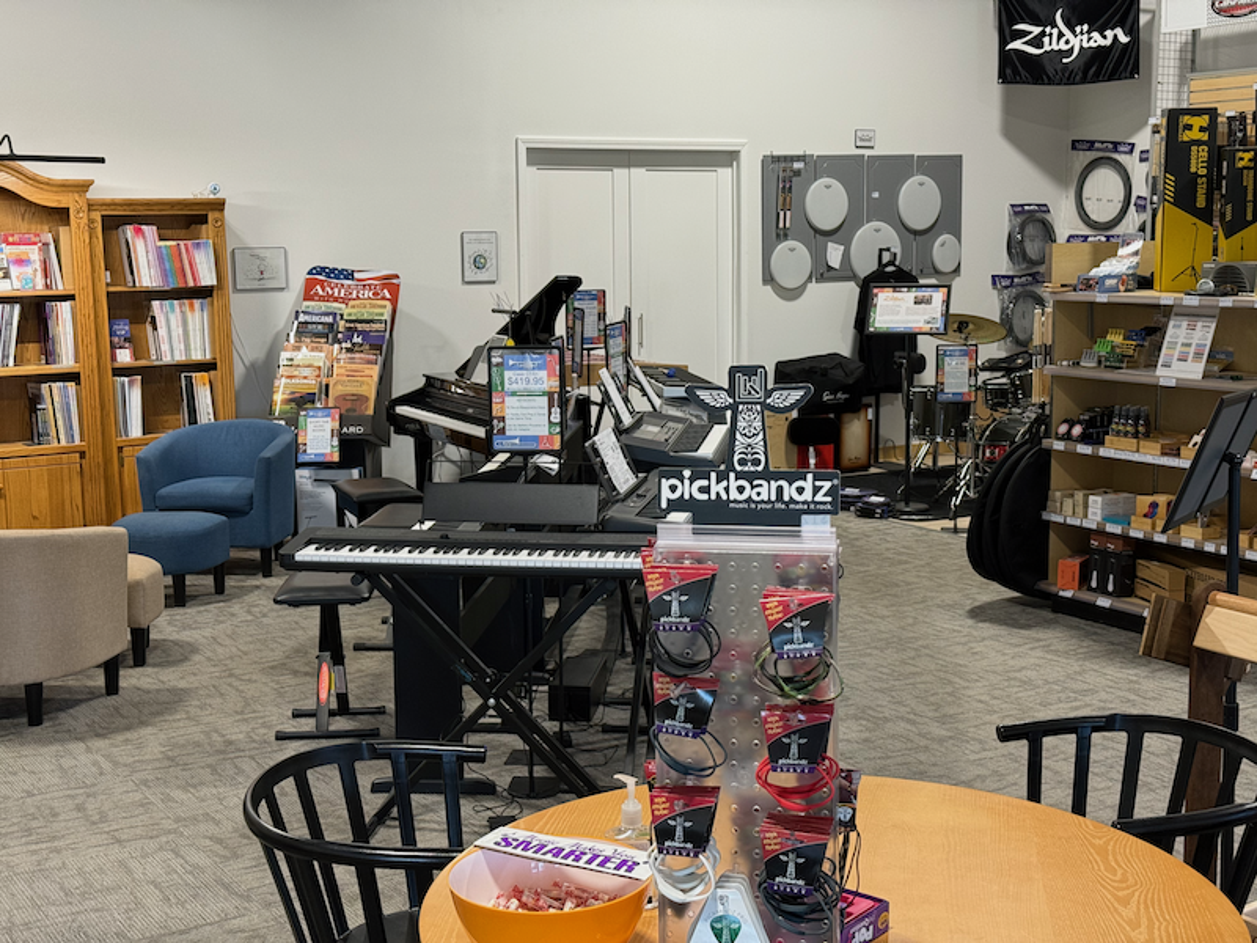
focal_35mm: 48
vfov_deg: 30.3
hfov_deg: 39.7
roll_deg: +0.5
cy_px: 472
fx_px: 1743
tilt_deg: -7.7
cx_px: 628
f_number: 1.78
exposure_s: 1/60
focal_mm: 6.76
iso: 100
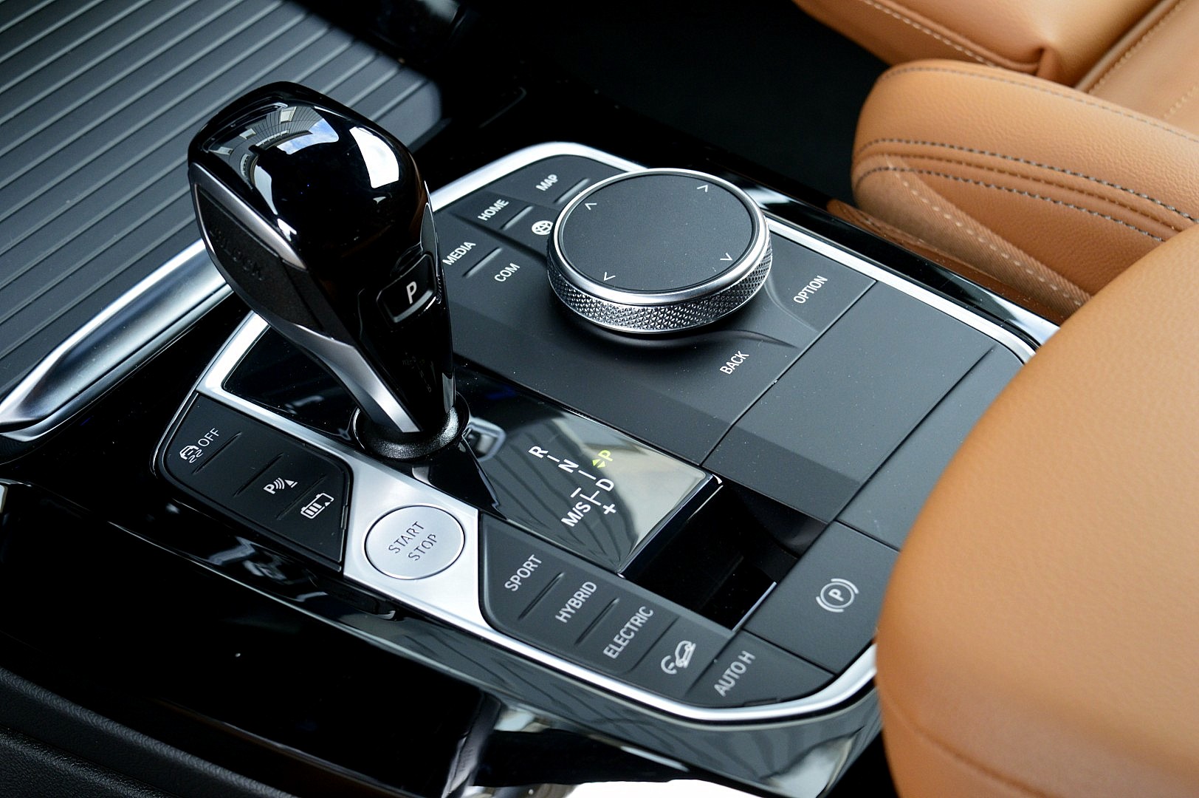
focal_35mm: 60
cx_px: 600
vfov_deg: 22.6
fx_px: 1997
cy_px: 399
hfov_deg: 33.4
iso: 800
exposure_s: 1/60
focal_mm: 40
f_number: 8
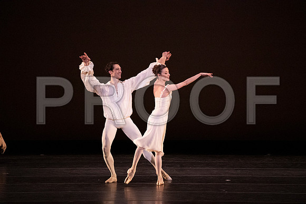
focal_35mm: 324
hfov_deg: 6.4
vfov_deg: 4.2
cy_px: 102
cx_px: 153
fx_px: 2755
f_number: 5.6
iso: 20000
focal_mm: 324
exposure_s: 1/400
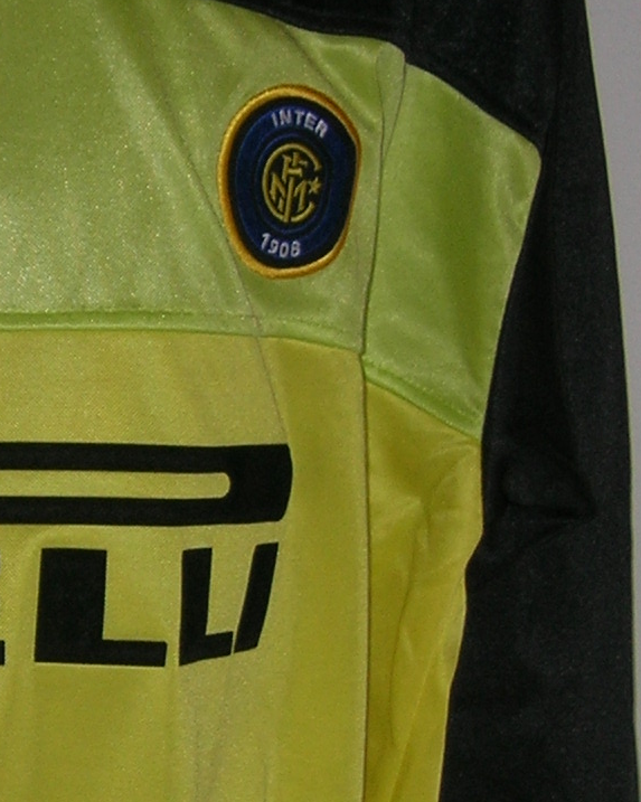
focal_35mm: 120
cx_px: -189
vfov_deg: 16.0
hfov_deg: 12.5
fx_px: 2847
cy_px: 469
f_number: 2.9
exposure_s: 1/60.1
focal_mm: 5.7
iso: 50
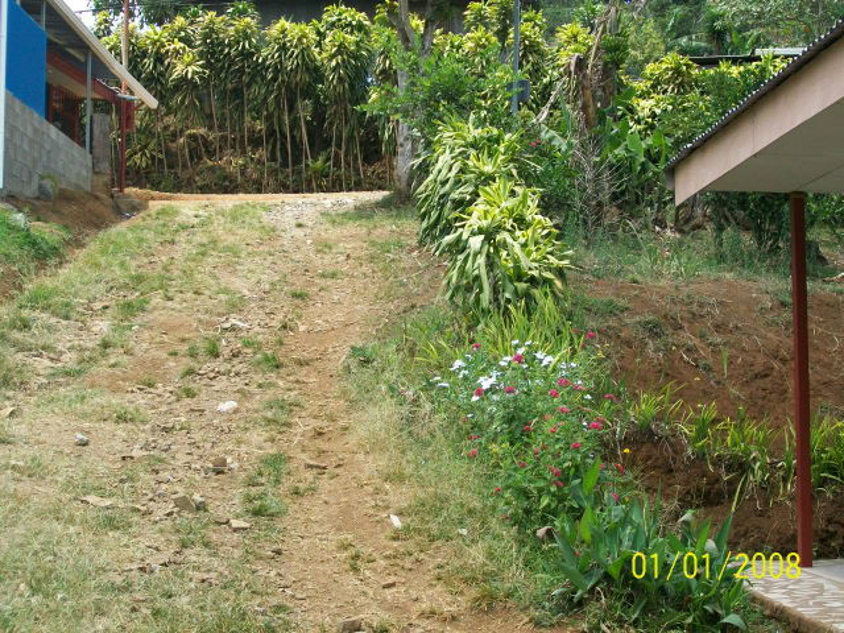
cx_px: 422
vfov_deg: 26.1
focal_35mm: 56
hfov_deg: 34.3
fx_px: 1365
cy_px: 316
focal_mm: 9.4
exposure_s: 1/400
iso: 64
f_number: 3.3
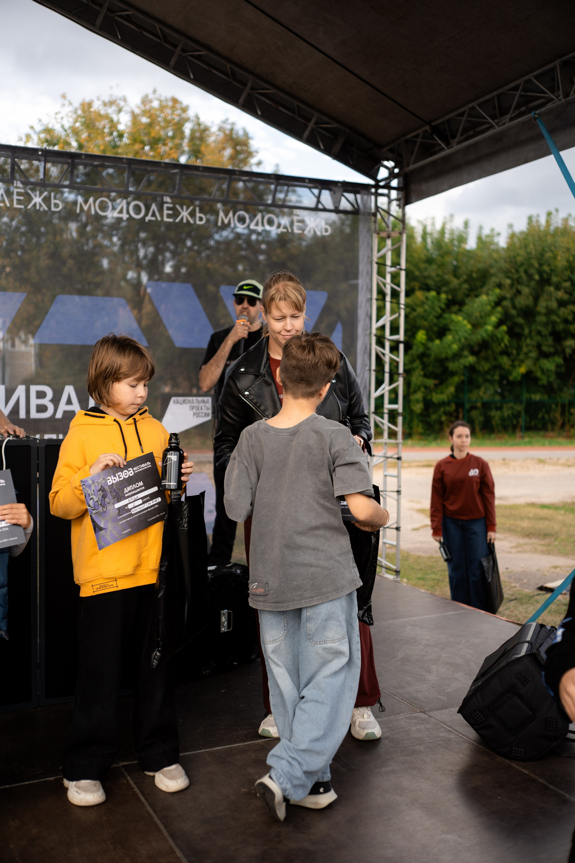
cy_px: 432
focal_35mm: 35
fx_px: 838
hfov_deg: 37.9
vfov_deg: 54.4
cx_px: 288
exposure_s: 1/800
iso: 100
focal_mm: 35
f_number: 2.2
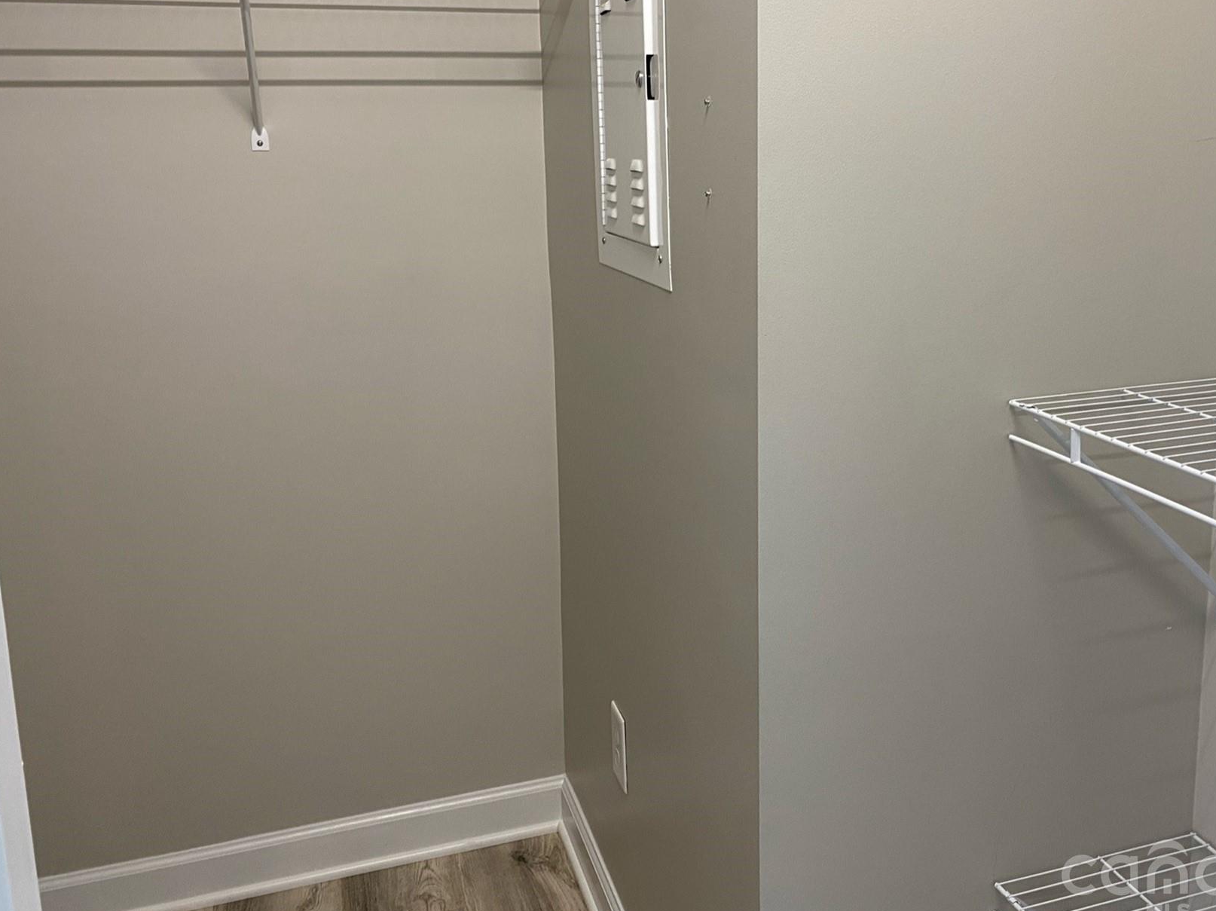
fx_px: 1159
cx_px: 744
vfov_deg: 42.7
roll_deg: +0.3
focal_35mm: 33
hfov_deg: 54.9
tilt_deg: -12.0
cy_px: 354
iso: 100
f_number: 1.8
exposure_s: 1/60
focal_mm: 4.25
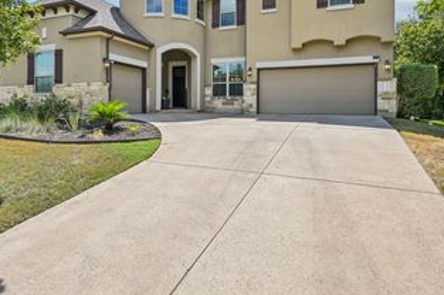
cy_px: 108
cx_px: 204
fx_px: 306
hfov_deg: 71.9
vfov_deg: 51.0
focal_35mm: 25
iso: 100
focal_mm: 15.5
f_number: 6.7
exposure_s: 1/350
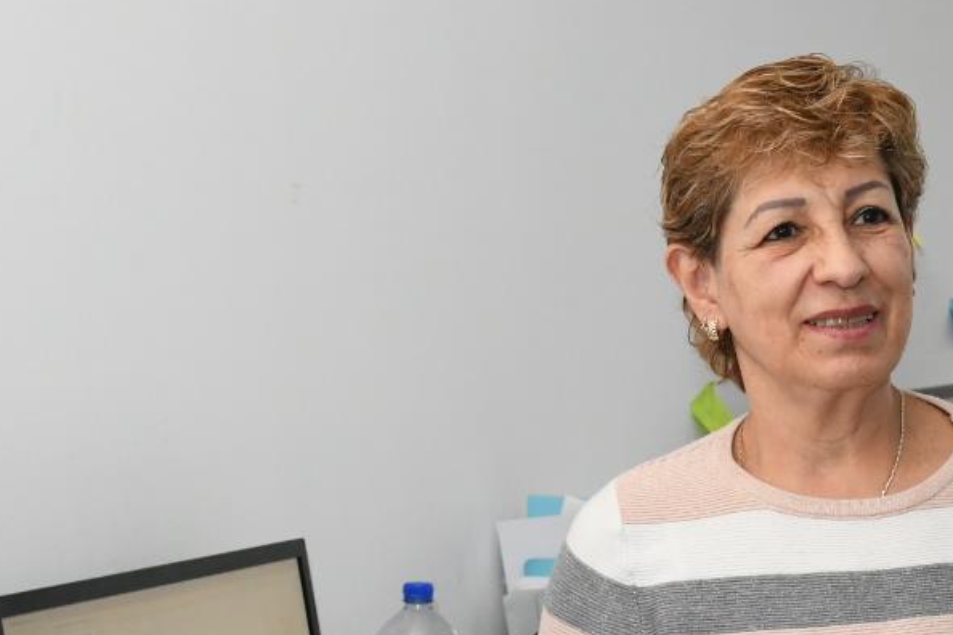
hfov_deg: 18.3
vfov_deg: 12.5
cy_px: 457
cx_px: 955
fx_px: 2885
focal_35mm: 109
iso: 2000
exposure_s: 1/250
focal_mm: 27
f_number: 5.6
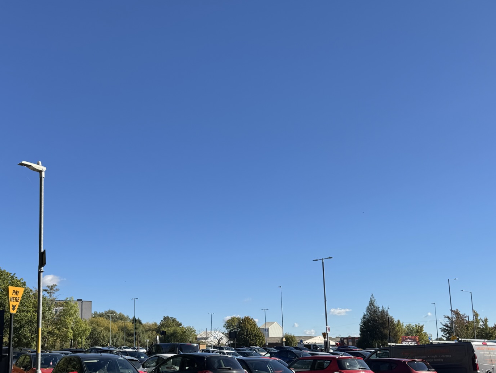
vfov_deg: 39.9
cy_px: 268
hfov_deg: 51.7
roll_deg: +1.7
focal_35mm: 35
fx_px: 502
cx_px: 170
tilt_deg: +10.7
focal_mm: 6.76
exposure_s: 1/4608
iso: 80
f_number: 1.78
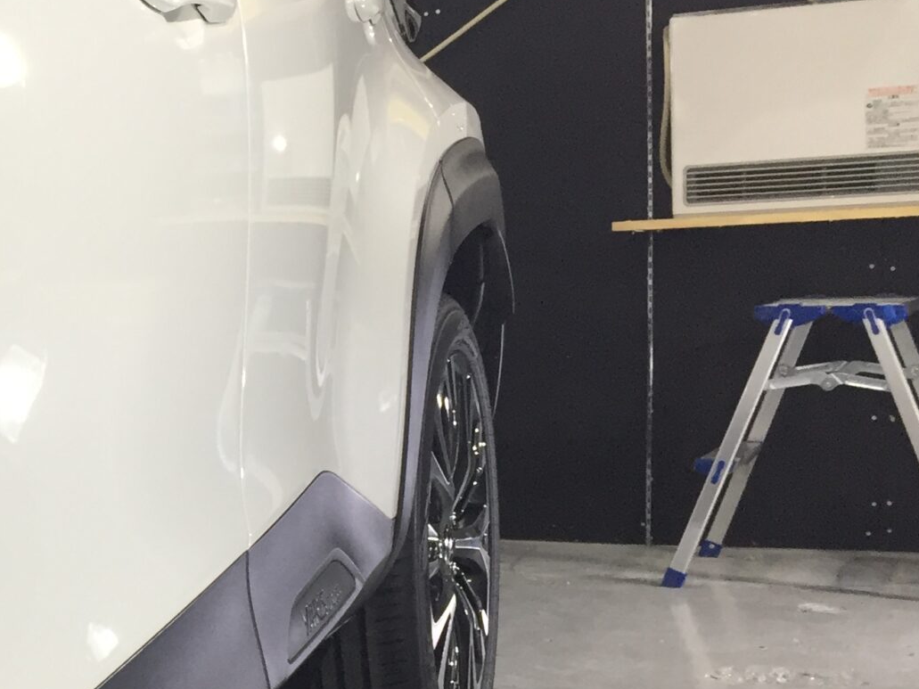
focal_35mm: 72
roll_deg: +1.0
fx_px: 1911
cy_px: 415
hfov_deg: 24.4
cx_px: -201
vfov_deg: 20.4
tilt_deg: -4.4
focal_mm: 4.15
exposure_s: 1/40
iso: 32
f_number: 2.2
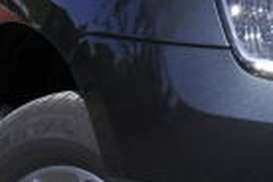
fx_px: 5915
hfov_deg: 2.6
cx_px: 374
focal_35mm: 780
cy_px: 4
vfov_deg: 1.8
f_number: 11
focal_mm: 70
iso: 200
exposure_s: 1/500
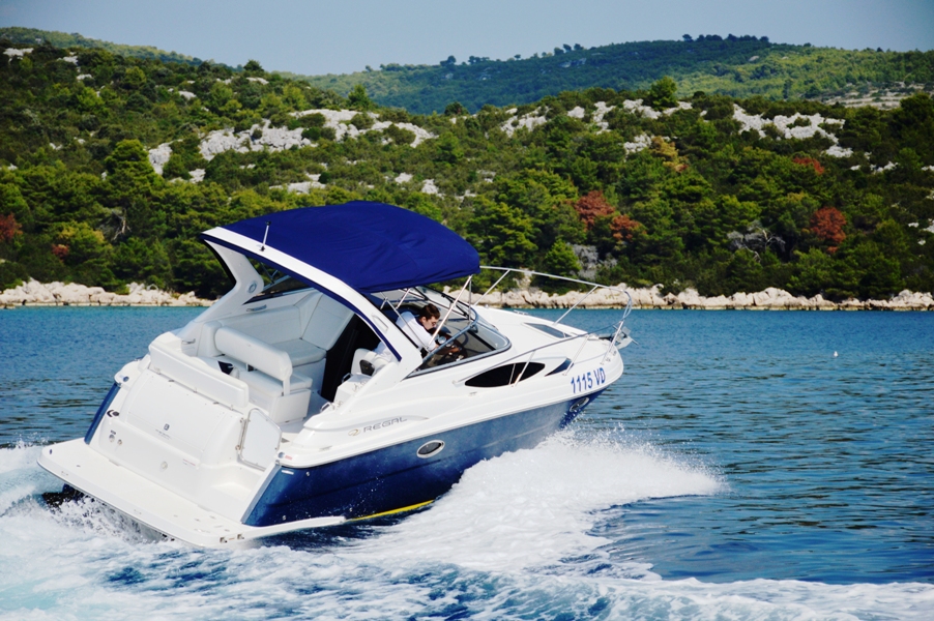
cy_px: 310
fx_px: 3111
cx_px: 467
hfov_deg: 17.1
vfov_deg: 11.4
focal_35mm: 120
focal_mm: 80
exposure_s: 1/4000
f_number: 5.3
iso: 200
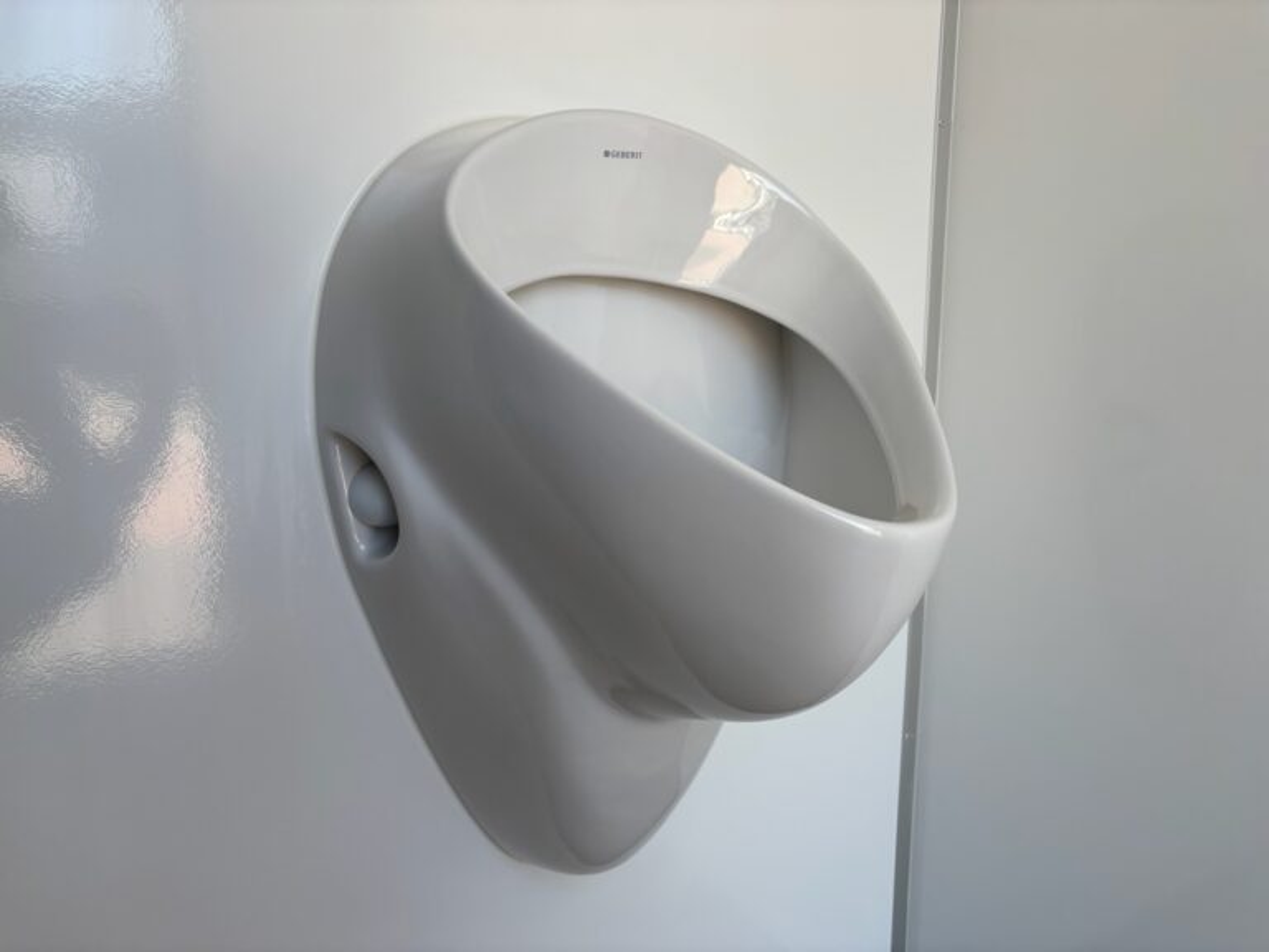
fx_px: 953
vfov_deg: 53.1
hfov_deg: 67.3
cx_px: 634
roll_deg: +0.5
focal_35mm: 26
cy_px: 476
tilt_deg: -7.9
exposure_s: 1/334
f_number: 1.6
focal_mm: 5.96
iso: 50
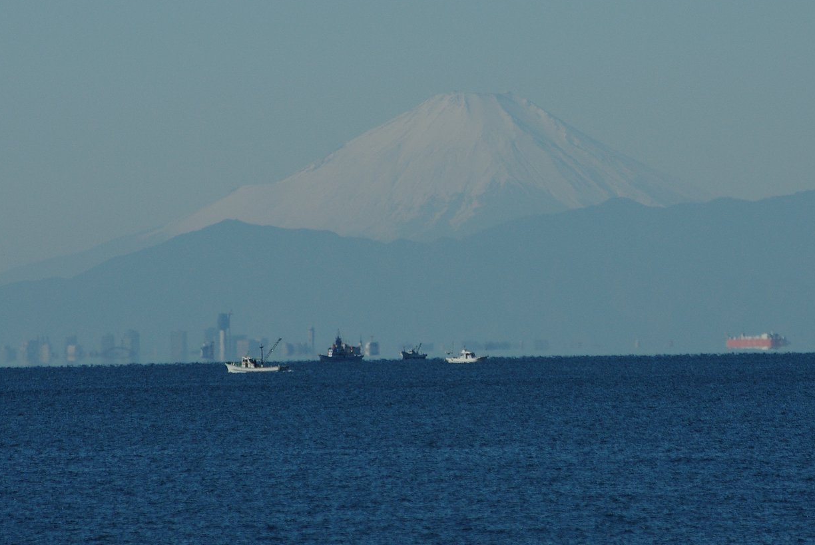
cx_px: 487
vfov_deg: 2.7
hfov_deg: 4.1
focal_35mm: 502
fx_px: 11377
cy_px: 224
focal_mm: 200
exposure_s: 1/400
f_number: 9
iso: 200
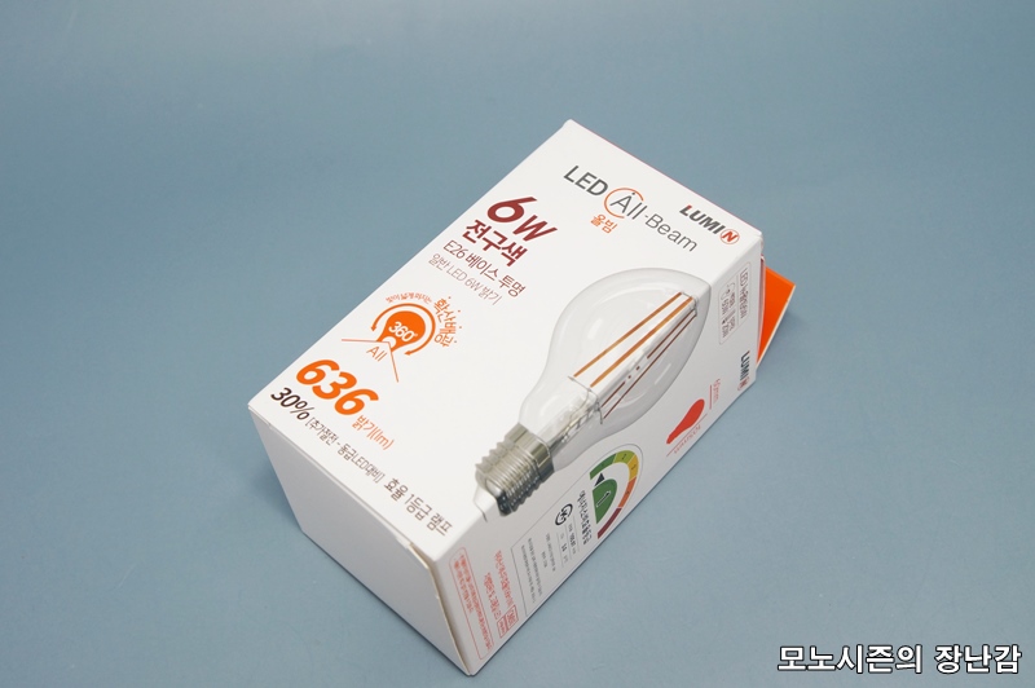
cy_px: 344
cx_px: 518
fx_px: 1508
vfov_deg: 25.7
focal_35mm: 52
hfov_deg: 37.9
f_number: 6.3
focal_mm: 35
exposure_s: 1/160
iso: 400
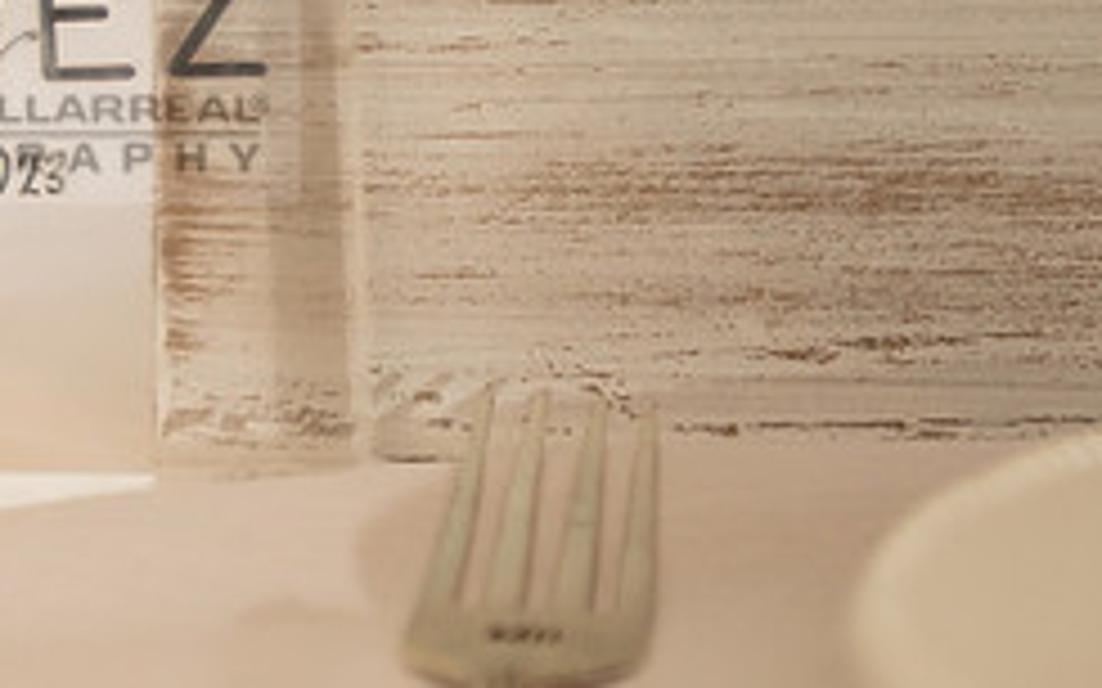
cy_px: 97
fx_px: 5074
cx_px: -81
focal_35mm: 169
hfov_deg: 12.2
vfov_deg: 7.7
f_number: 3.5
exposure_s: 1/200
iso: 400
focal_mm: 70
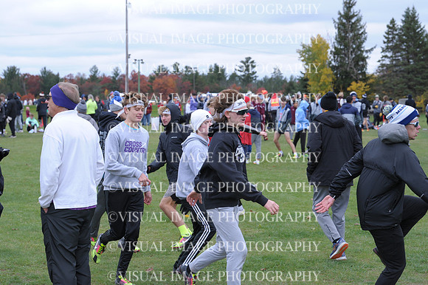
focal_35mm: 90
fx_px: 1069
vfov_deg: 15.2
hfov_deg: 22.6
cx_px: 214
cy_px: 142
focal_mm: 90
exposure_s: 1/800
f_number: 6.3
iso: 1000
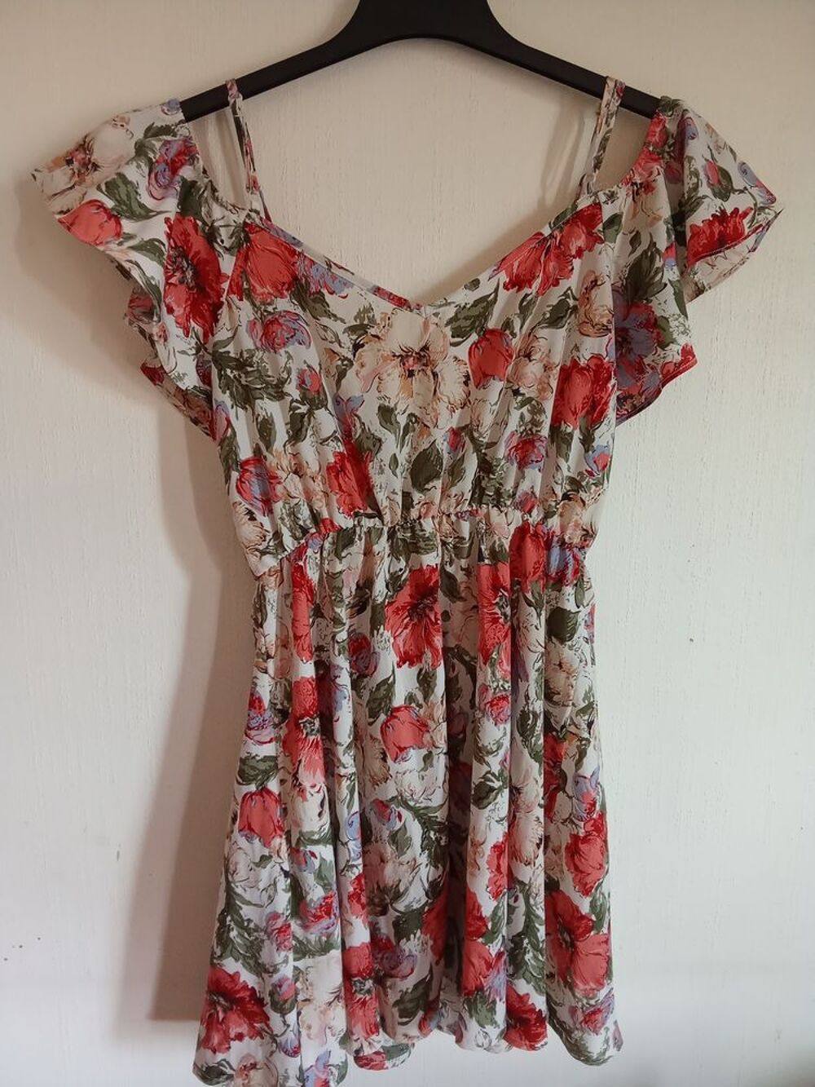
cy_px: 544
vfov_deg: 63.4
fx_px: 879
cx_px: 408
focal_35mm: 28
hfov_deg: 49.8
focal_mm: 2.78
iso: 500
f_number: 2
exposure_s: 1/33.3
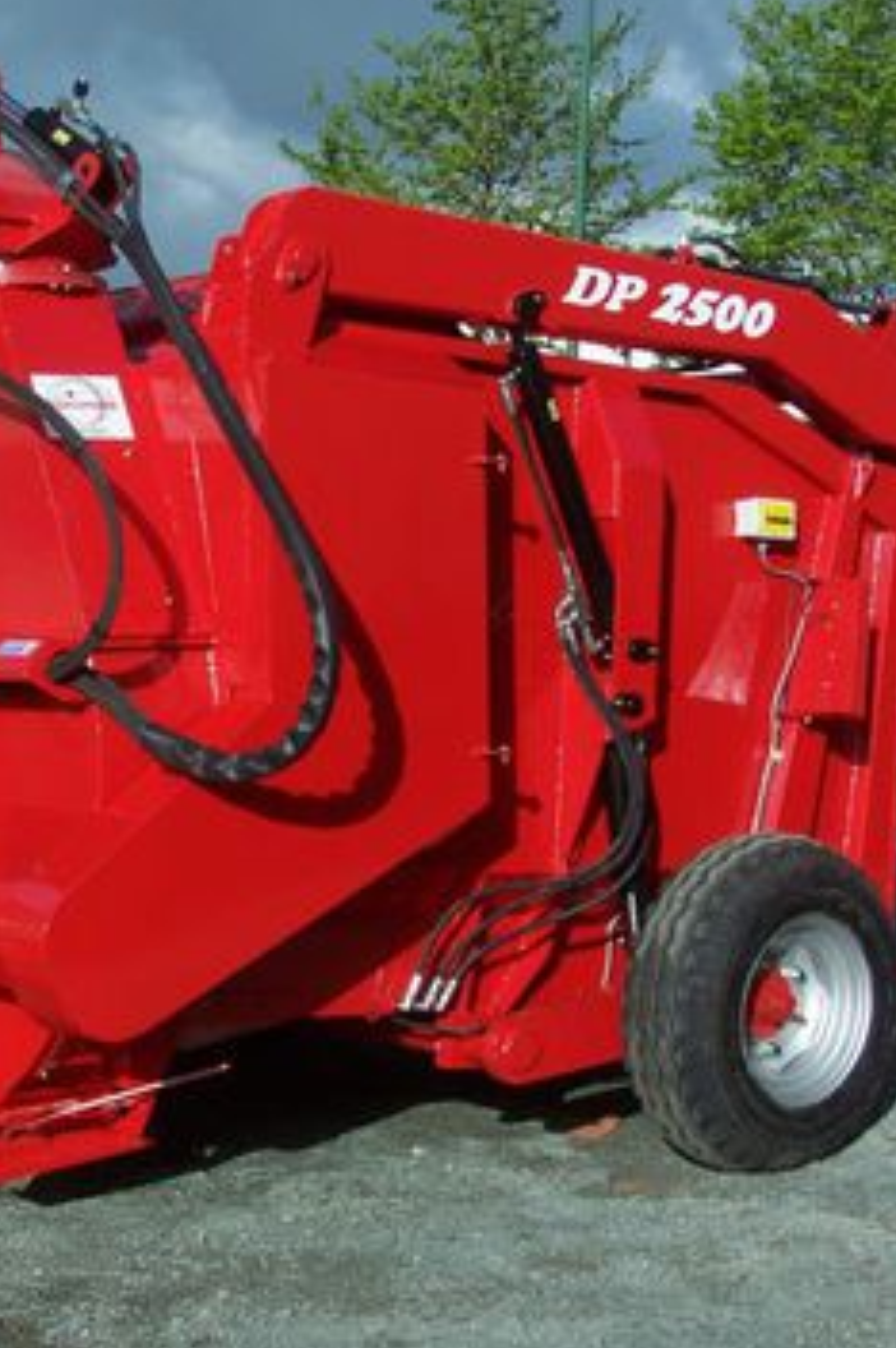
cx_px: 214
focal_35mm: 71
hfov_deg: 19.0
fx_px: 2656
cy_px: 687
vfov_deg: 28.5
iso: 80
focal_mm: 8
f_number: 4
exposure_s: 1/750
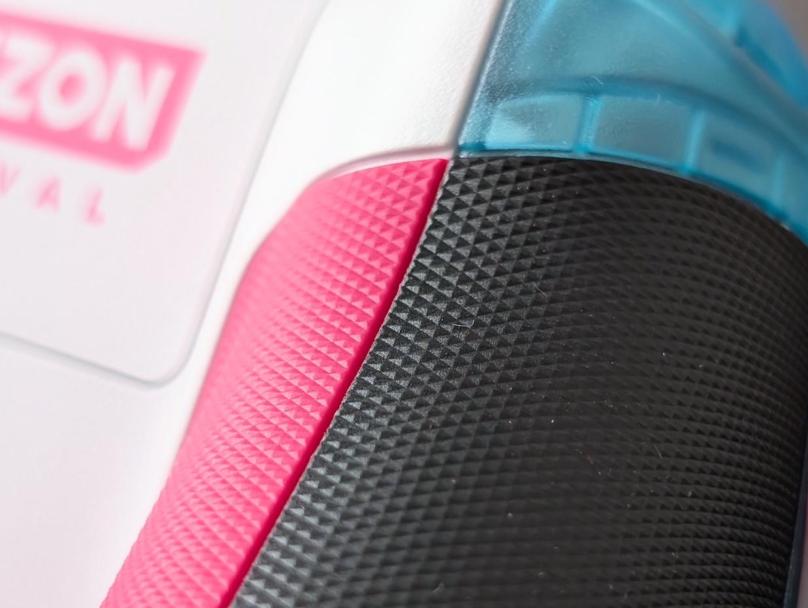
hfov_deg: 25.6
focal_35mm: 76
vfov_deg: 19.4
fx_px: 1776
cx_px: 413
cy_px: 386
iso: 184
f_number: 1.68
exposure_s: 1/78.6
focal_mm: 6.9
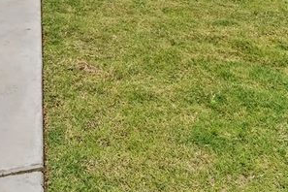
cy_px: -127
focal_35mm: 62
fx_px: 496
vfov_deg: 18.4
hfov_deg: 31.2
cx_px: 41
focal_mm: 18
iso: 800
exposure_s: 1/3200
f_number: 8
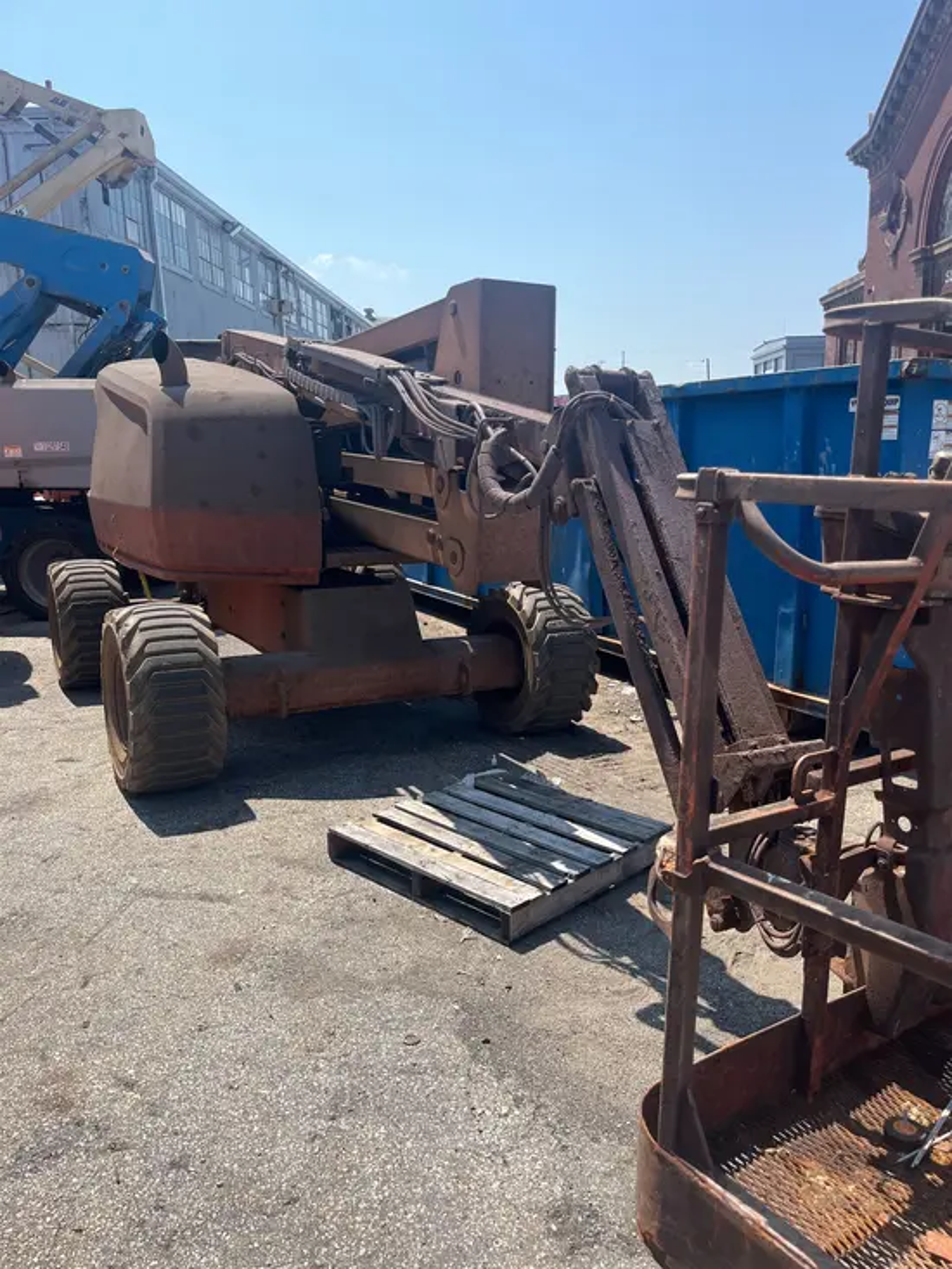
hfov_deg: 53.1
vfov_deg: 67.3
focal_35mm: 26
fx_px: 953
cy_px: 634
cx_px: 476
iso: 50
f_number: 1.6
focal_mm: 5.1
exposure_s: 1/3215
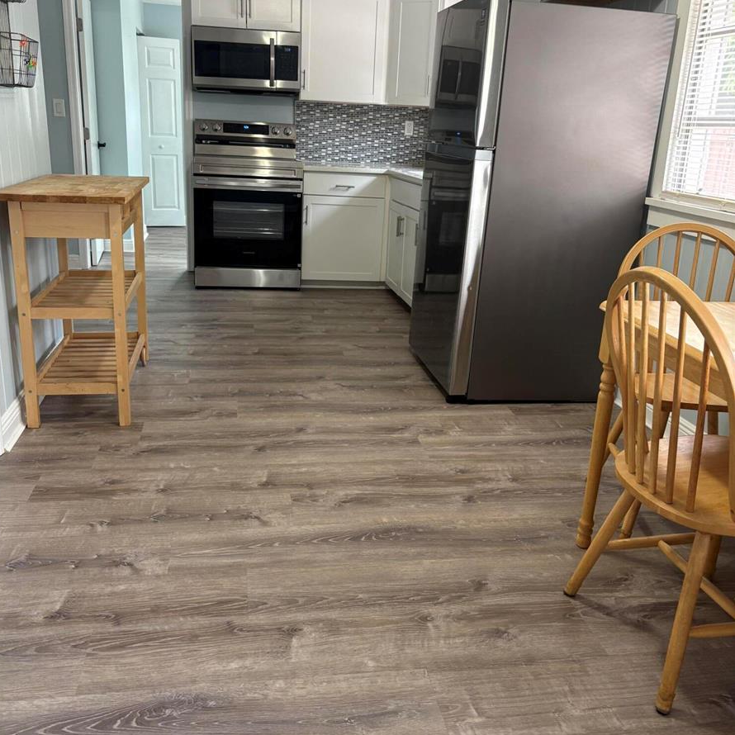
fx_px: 745
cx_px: 364
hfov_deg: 52.5
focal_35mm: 31
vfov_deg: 52.5
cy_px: 349
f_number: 1.6
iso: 125
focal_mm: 5.96
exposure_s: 1/60
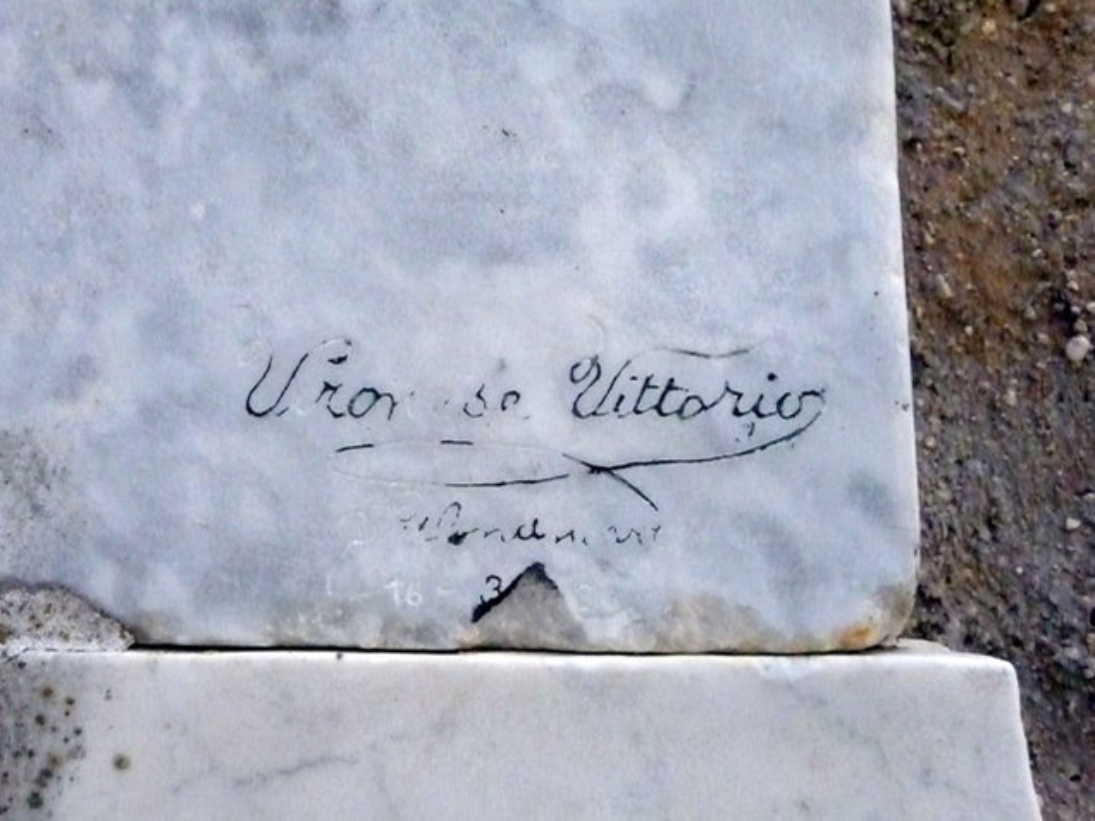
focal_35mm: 32
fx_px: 1012
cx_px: 548
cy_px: 410
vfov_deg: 44.2
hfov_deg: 56.8
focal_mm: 5.3
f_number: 8
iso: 1600
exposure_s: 1/1000
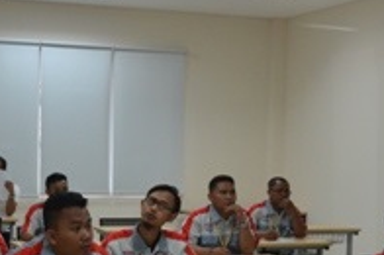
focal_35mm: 89
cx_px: 217
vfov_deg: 15.2
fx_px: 948
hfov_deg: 22.9
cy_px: 206
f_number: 7.1
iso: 800
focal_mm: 22
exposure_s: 1/80
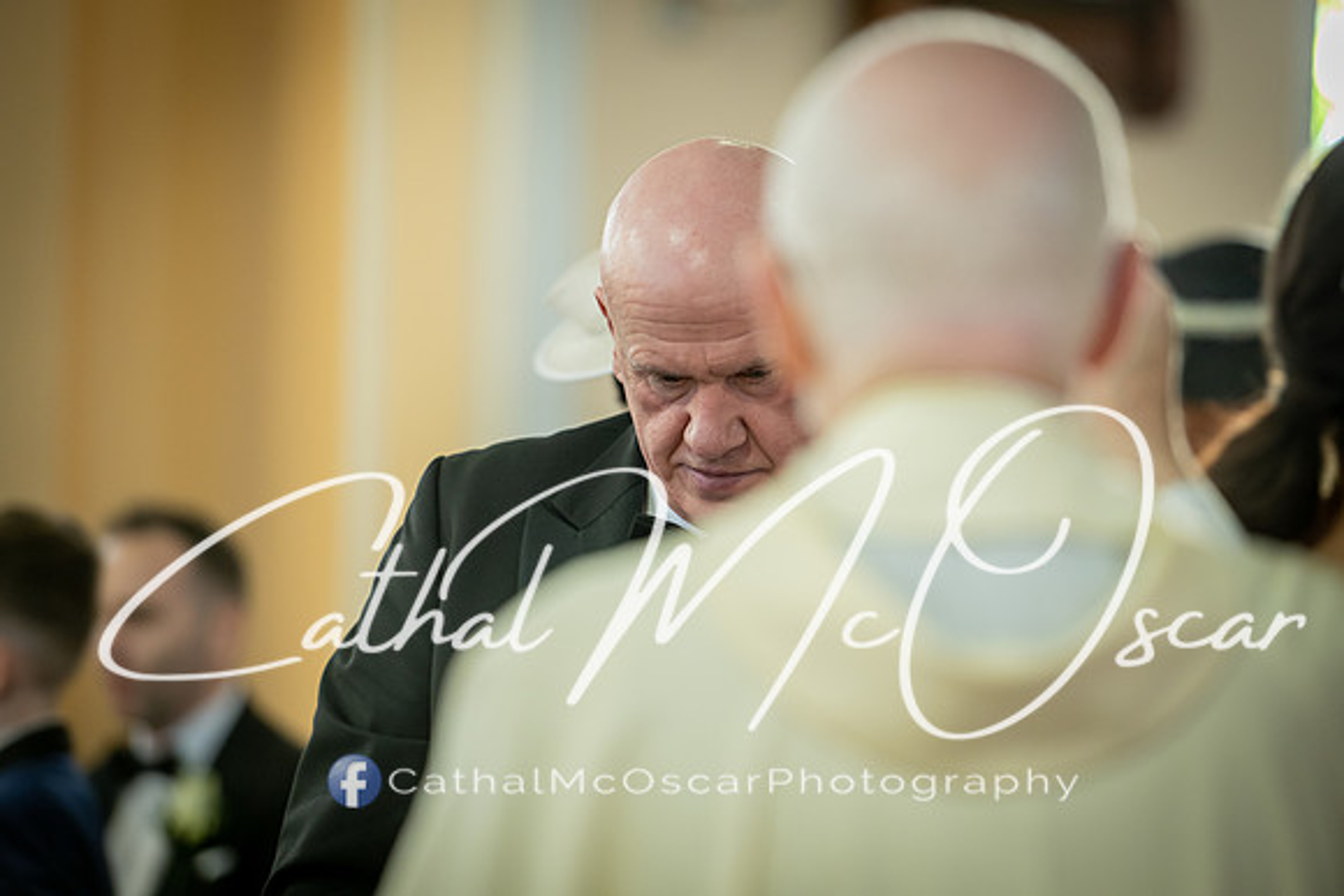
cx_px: 672
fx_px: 7095
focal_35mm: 190
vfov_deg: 7.2
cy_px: 448
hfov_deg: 10.8
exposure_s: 1/125
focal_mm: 190
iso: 1000
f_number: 2.8
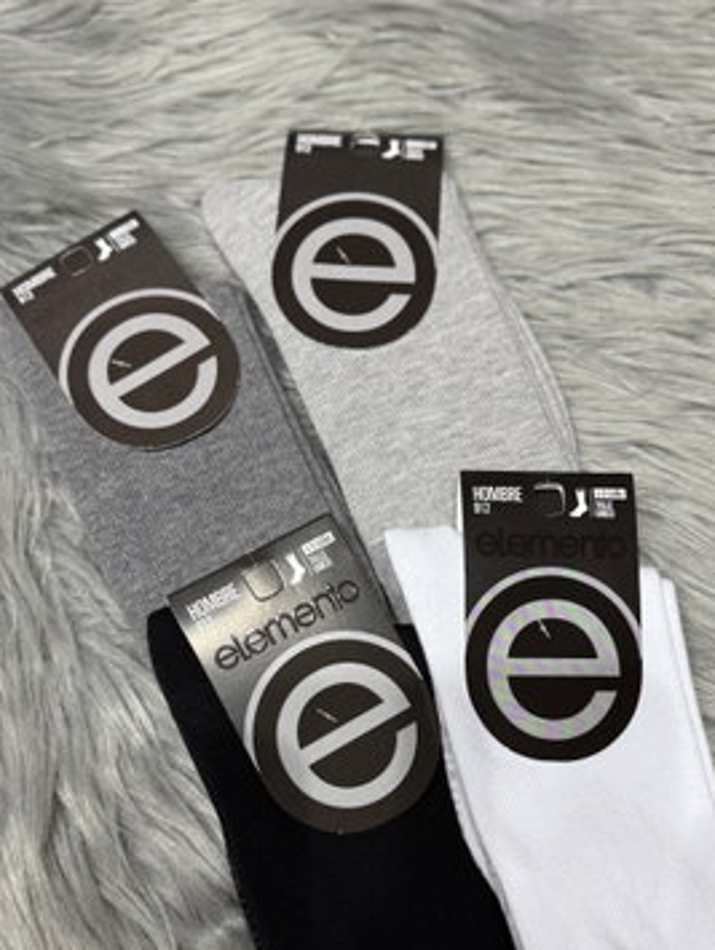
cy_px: 585
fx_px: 990
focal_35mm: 36
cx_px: 391
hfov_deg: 39.7
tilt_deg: -76.9
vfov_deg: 50.9
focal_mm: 6.76
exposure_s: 1/50
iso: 125
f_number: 1.78
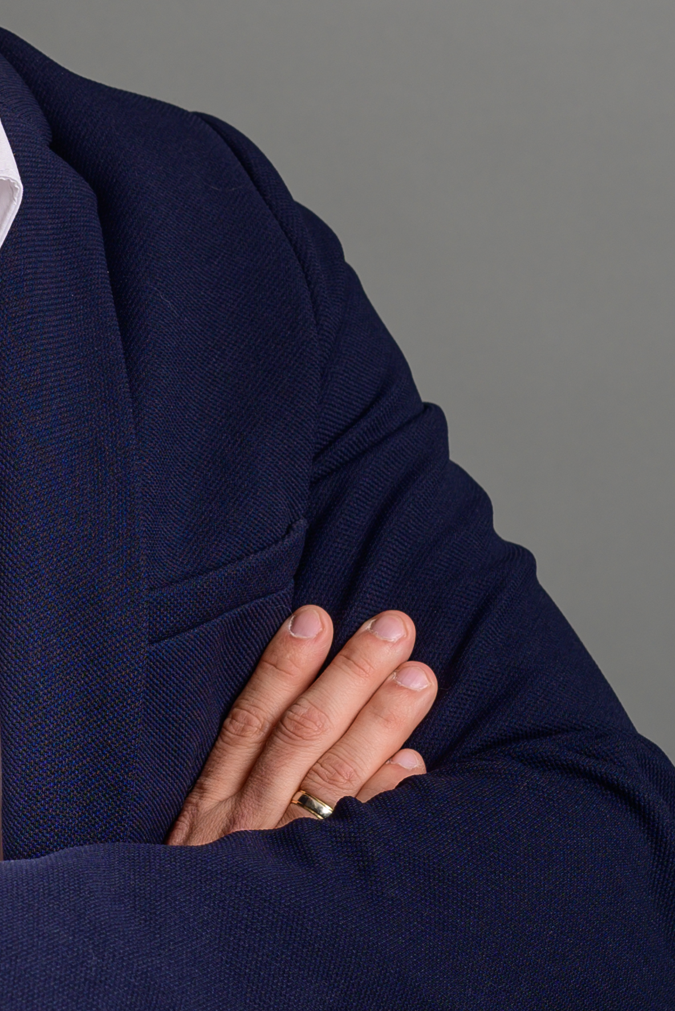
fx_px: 4779
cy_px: 589
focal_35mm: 170
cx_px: -254
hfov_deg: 8.0
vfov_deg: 12.1
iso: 80
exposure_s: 1/125
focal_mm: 50
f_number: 6.3
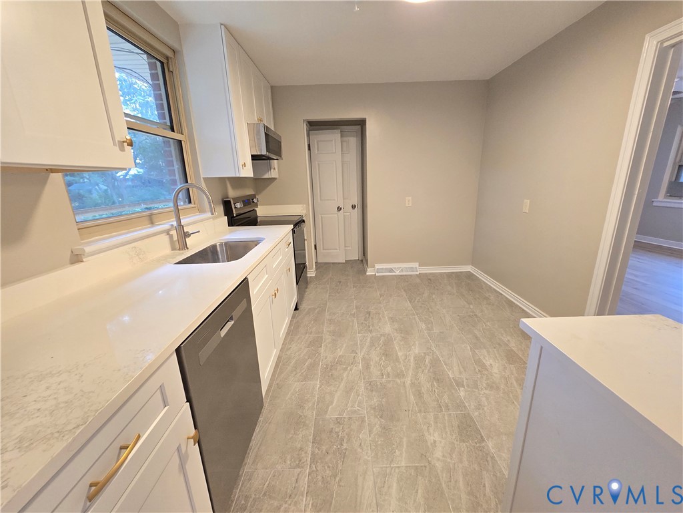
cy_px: 256
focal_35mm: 13
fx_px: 256
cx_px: 342
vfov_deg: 89.9
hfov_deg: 106.2
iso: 500
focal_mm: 2.2
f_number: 2.2
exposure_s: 1/60
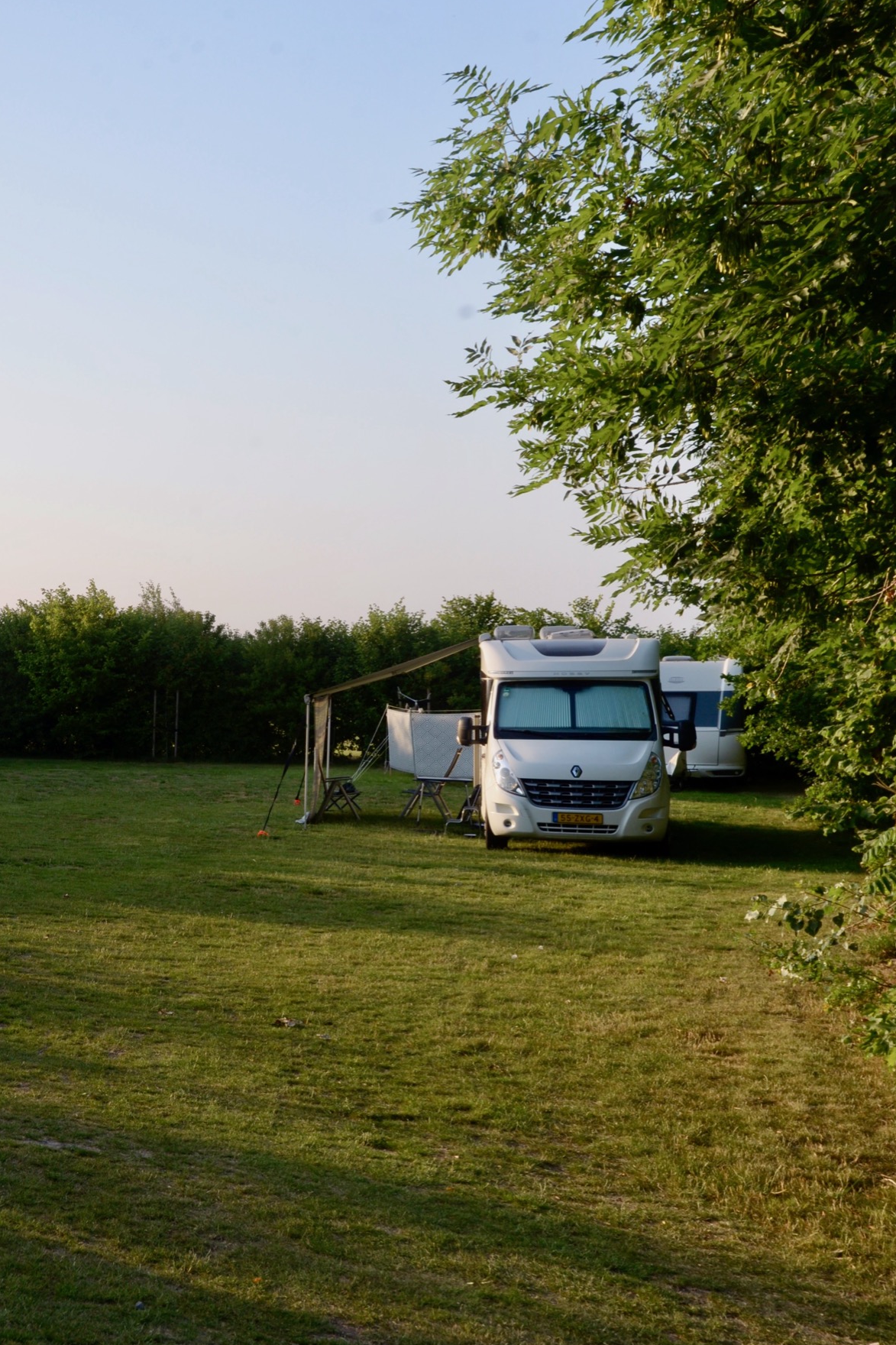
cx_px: 454
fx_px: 1830
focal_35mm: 49
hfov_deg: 27.5
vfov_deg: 40.3
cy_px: 672
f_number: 13
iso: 250
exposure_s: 1/100
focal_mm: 32
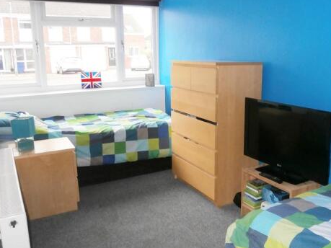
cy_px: 116
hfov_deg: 55.1
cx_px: 193
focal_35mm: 33
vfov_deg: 42.9
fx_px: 315
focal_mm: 4.7
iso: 200
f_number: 2.8
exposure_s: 1/30
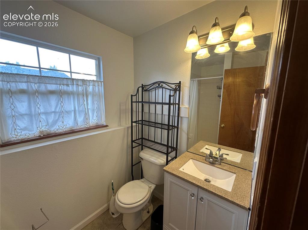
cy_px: 115
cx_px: 154
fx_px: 125
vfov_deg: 85.6
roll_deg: -0.5
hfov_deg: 102.1
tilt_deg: -8.3
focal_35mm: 14
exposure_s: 1/120
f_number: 2.2
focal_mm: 2.22
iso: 100
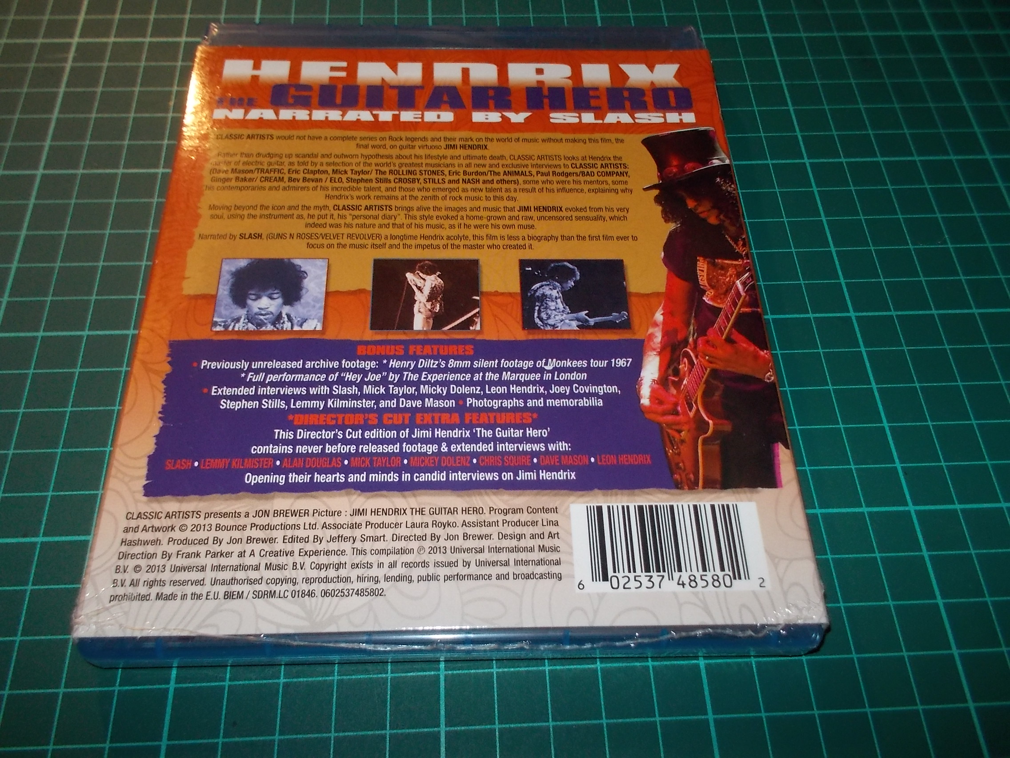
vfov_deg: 48.2
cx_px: 505
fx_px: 846
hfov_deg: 61.7
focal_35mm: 29
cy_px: 379
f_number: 3.3
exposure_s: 1/30
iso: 200
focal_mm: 4.1
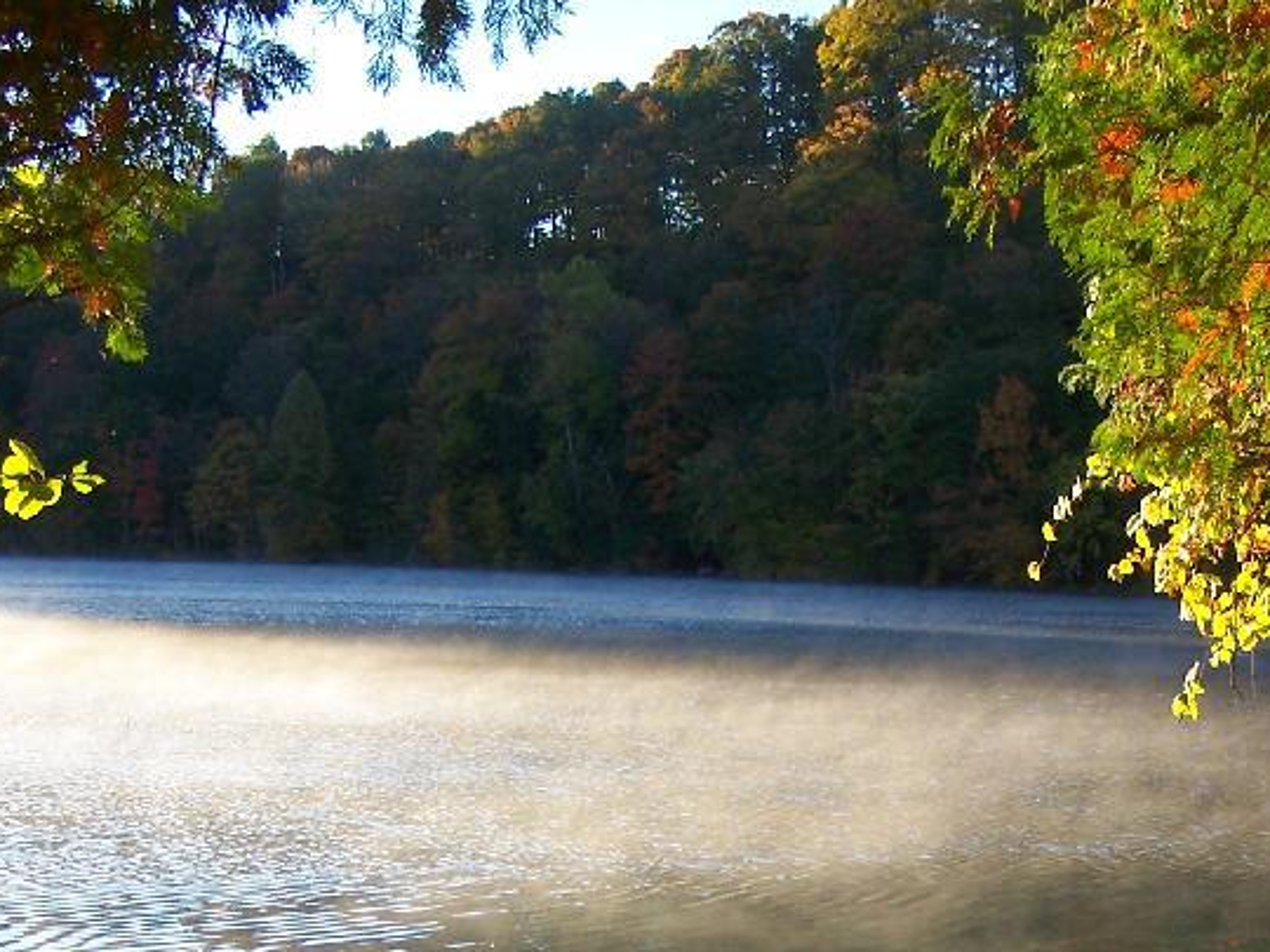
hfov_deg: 26.9
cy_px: 863
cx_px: 814
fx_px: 2642
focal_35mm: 72
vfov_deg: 20.0
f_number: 2.8
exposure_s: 1/320
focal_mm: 6.3
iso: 100
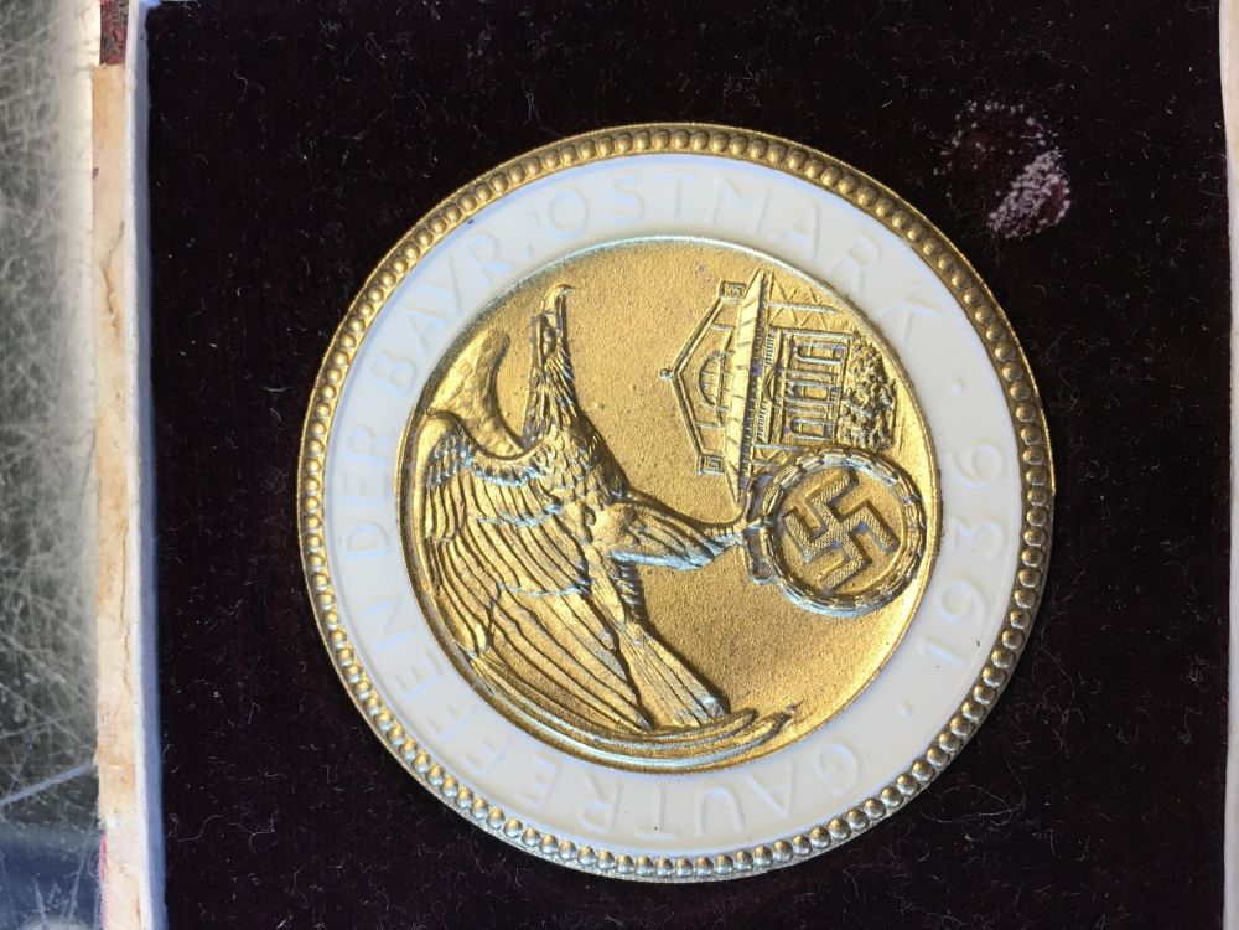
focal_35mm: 29
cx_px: 620
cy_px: 465
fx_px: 1038
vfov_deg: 48.2
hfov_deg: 61.7
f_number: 2.2
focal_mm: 4.15
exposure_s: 1/30
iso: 40
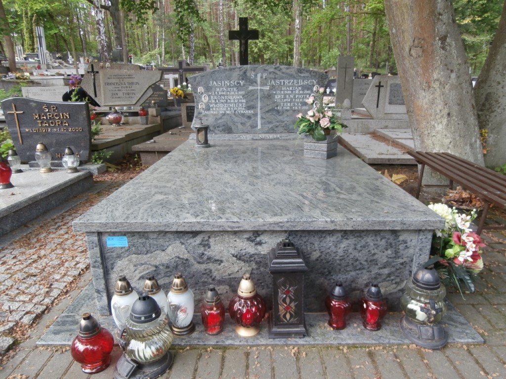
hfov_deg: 71.6
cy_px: 190
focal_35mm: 24
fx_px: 351
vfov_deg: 56.8
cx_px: 253
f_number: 3
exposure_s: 1/60
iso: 100
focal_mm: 4.2
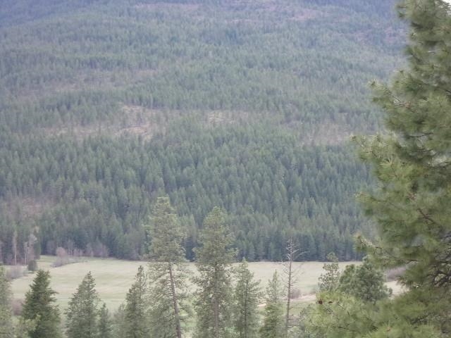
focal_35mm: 108
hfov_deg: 18.2
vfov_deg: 13.7
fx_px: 1407
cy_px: 169
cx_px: 226
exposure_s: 1/60
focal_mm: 19.6
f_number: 6.6
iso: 120
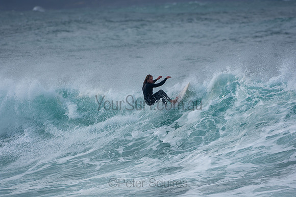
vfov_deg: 1.9
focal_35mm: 720
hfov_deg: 2.9
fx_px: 5921
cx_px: 148
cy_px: 98
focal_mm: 480
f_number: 6.3
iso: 100
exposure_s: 1/500
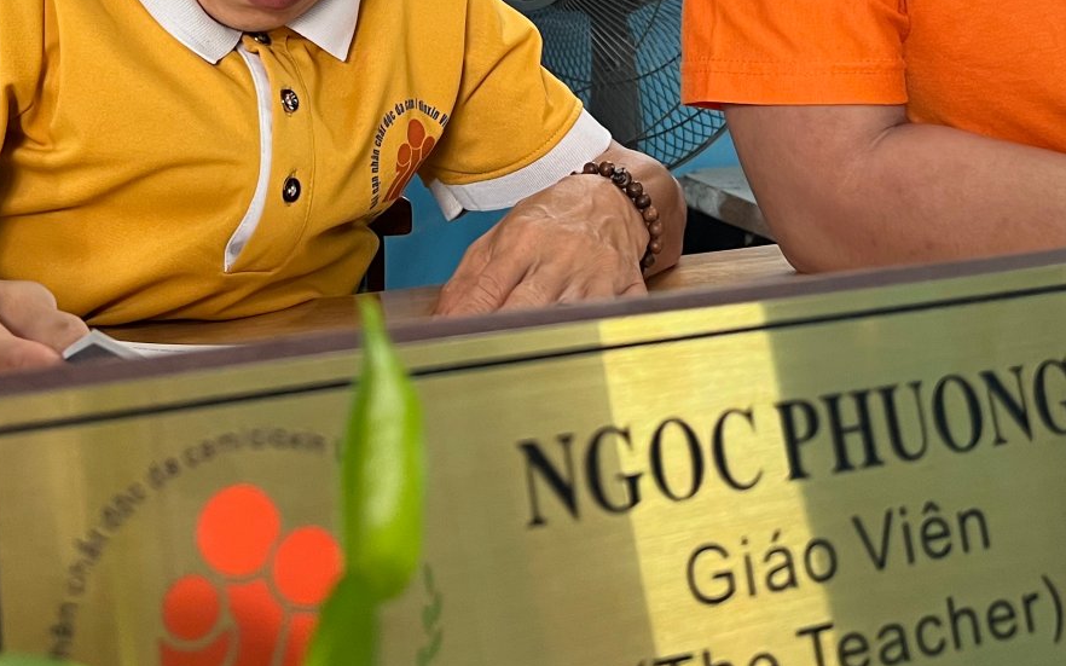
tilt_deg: -0.7
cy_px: -103
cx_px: 468
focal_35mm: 60
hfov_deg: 34.0
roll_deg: +1.1
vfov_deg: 20.4
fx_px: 1743
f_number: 1.5
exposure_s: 1/90
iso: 125
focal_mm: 5.7
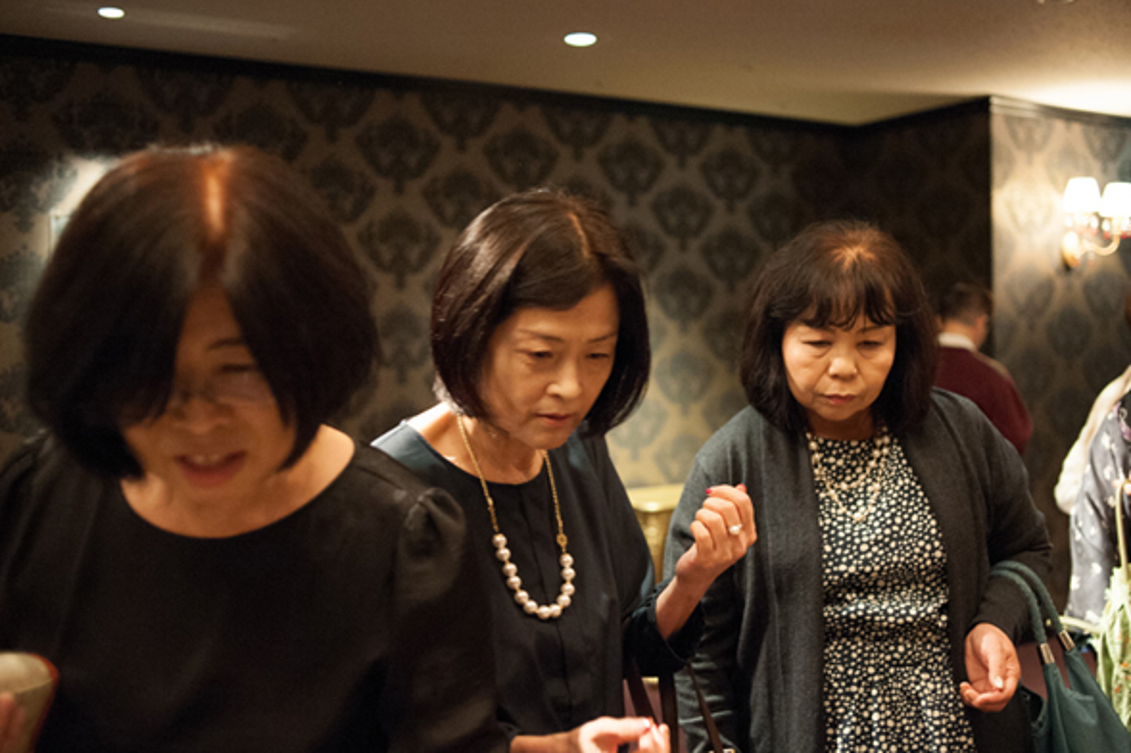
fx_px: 1193
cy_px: 392
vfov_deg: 35.0
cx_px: 613
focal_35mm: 38
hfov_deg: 50.7
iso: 4500
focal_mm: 35
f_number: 2.8
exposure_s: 1/100
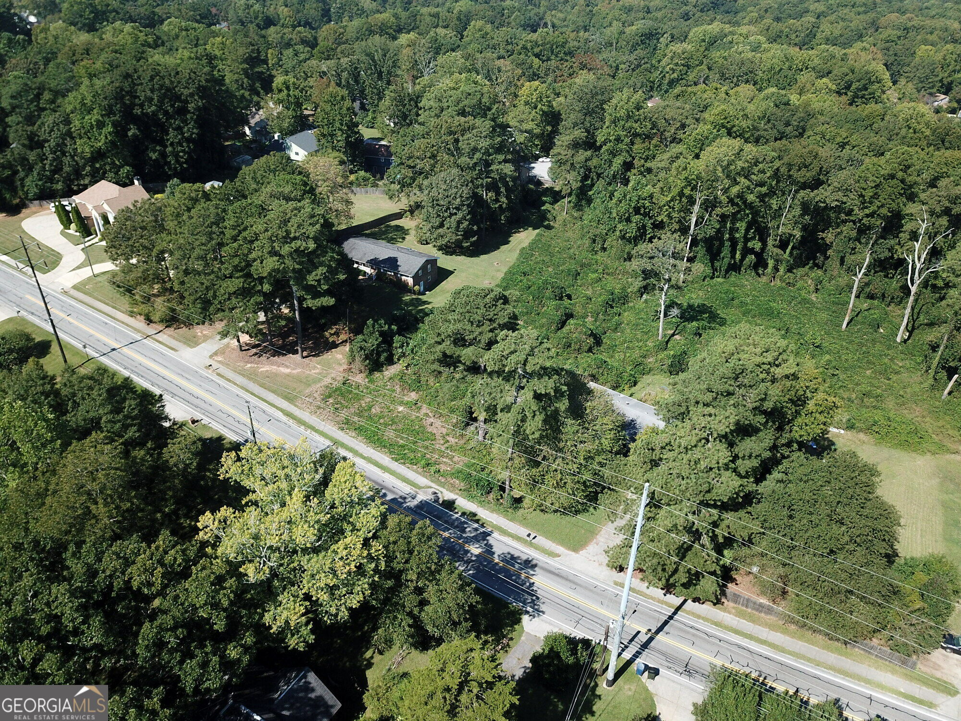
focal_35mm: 26
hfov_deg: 67.3
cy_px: 360
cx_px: 480
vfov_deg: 53.1
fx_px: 722
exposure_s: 1/887
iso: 100
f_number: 2.2
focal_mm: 4.73
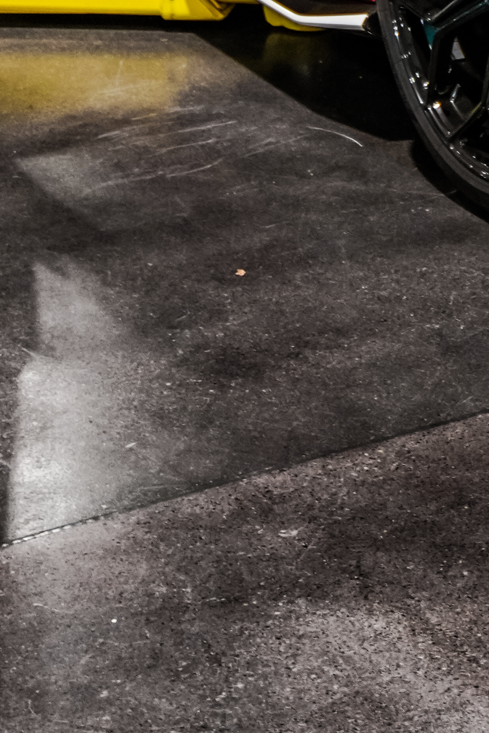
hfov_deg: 8.3
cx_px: 715
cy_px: -746
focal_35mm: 163
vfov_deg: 11.4
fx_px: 3321
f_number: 2.8
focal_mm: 32
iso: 640
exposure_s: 1/50
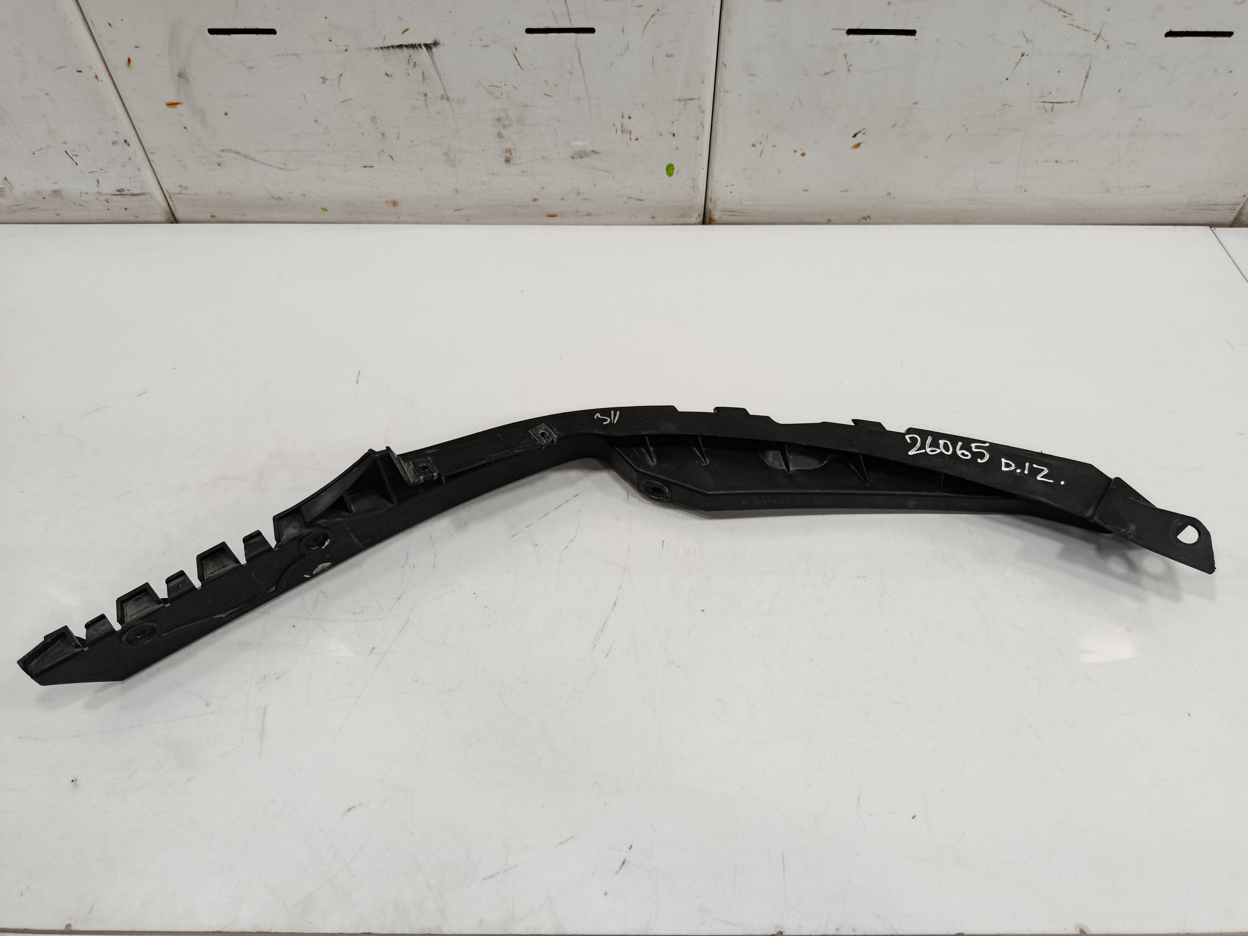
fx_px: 865
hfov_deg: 71.6
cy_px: 468
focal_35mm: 24
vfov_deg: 56.8
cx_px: 624
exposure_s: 1/100
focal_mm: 5.24
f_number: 1.7
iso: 856
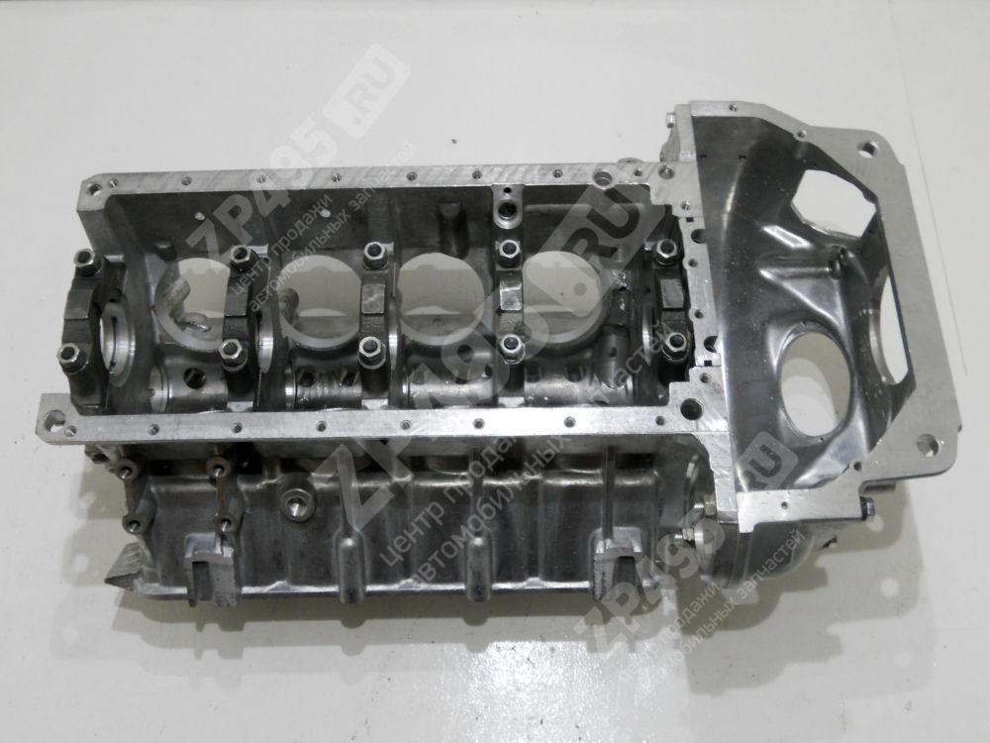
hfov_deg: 49.0
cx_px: 495
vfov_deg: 37.7
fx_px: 1087
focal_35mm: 38
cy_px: 372
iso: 250
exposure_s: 1/30
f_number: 3.9
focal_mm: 6.9
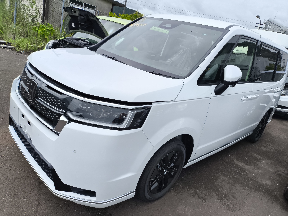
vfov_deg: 54.9
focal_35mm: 25
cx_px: 144
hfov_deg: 69.4
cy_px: 108
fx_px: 208
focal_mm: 4.71
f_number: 1.7
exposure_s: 1/968
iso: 50
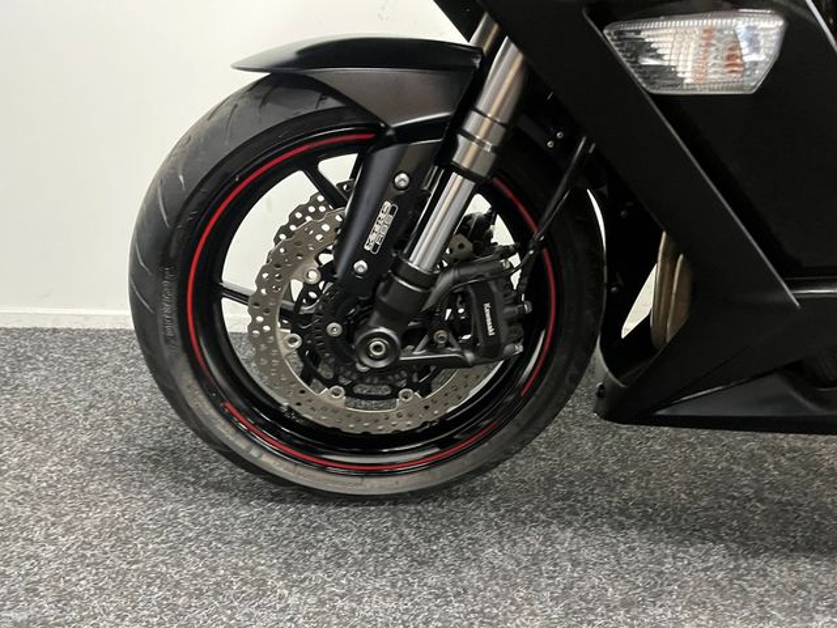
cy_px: 314
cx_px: 418
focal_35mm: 26
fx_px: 629
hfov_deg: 67.3
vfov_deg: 53.1
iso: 640
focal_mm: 5.1
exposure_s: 1/33
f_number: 1.6
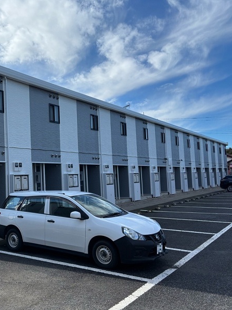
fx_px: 313
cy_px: 156
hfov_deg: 38.6
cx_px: 35
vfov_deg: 52.6
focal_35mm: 35
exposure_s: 1/2571
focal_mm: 5.96
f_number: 1.6
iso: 50
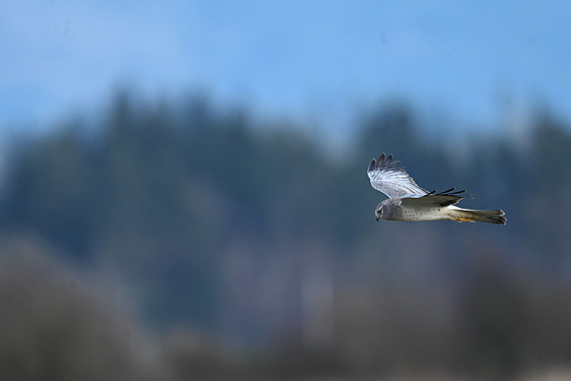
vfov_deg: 1.7
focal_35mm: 800
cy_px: 190
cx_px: 286
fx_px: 12691
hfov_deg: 2.6
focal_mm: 800
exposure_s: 1/800
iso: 800
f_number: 6.3
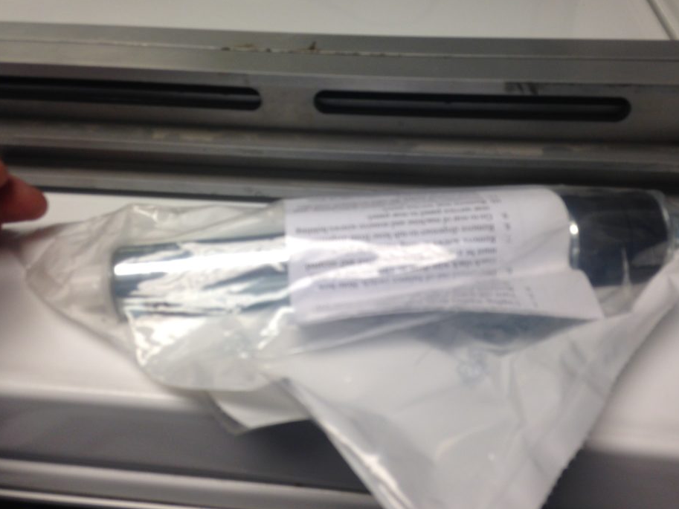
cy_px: 242
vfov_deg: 38.7
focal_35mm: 37
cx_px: 365
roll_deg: +1.9
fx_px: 726
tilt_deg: -35.2
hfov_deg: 50.1
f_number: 2.4
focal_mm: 4.12
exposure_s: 1/60
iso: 50
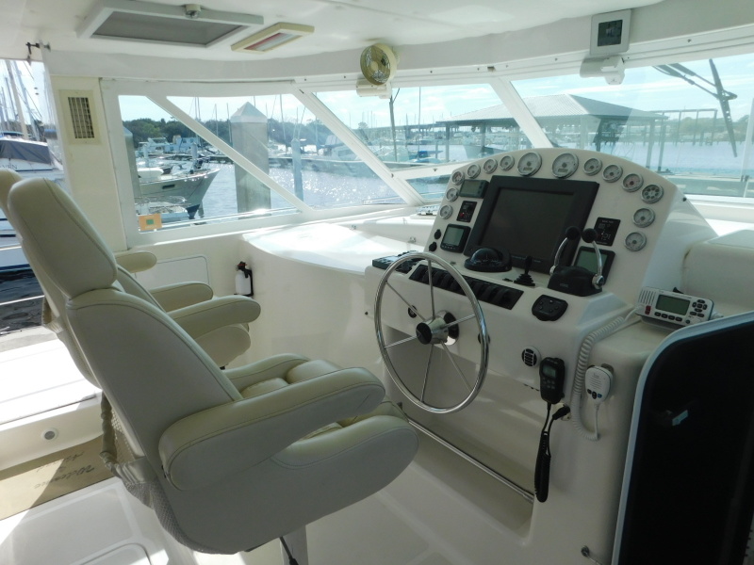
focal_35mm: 23
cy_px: 282
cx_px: 377
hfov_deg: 73.9
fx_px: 501
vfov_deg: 58.9
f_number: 3
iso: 125
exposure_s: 1/1500
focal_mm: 4
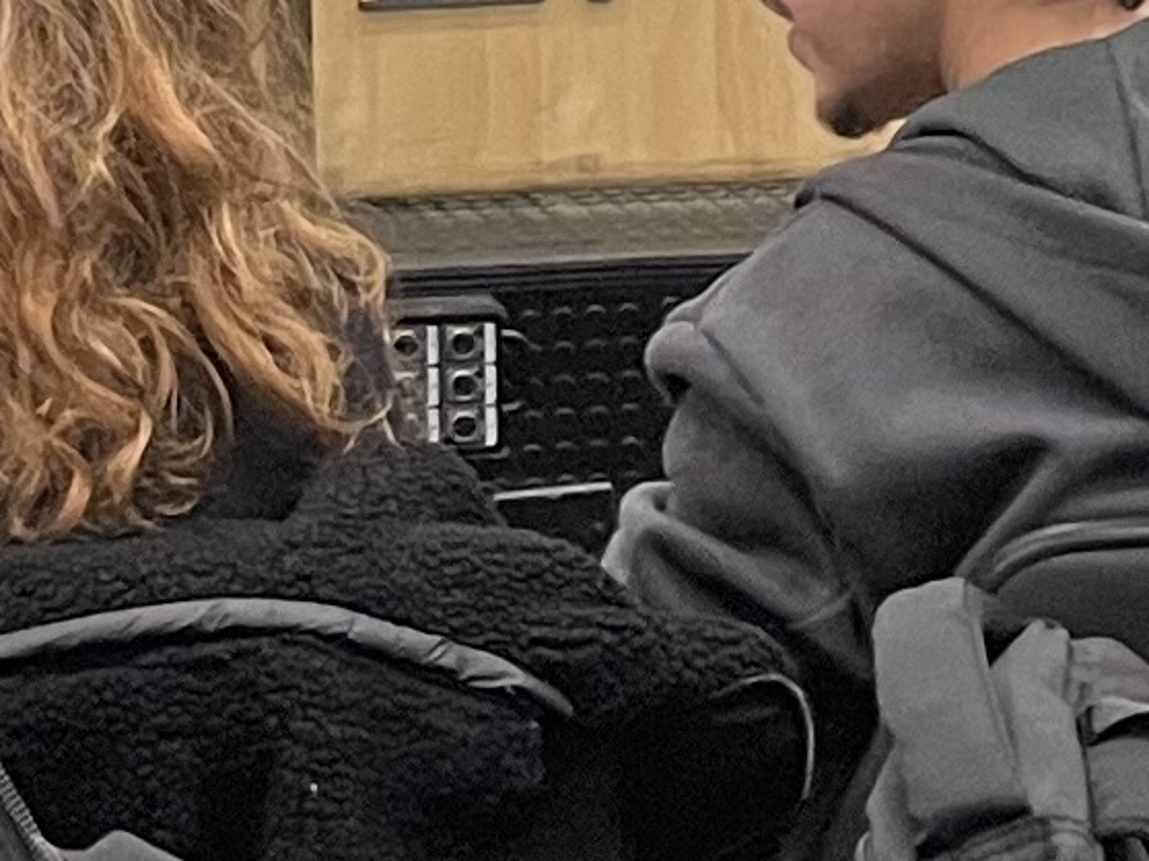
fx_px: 6238
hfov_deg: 10.3
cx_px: -432
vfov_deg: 7.5
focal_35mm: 188
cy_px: -933
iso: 125
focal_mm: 4.2
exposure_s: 1/60
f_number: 1.6
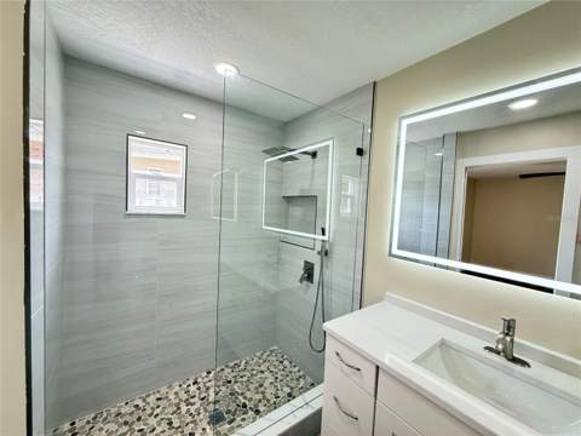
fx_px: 235
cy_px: 218
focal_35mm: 14
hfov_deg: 102.1
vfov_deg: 85.7
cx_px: 290
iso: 200
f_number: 2.2
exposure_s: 1/120
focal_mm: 2.22
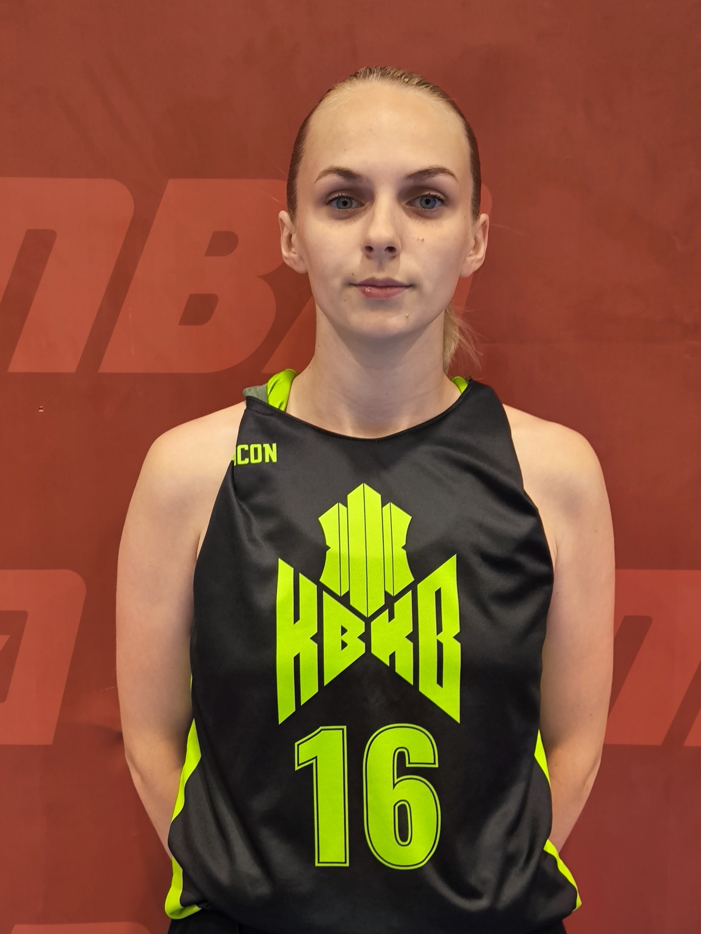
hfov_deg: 42.9
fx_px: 891
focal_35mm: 33
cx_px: 350
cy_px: 467
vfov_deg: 55.4
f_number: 1.9
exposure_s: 1/50
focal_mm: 6.92
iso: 200
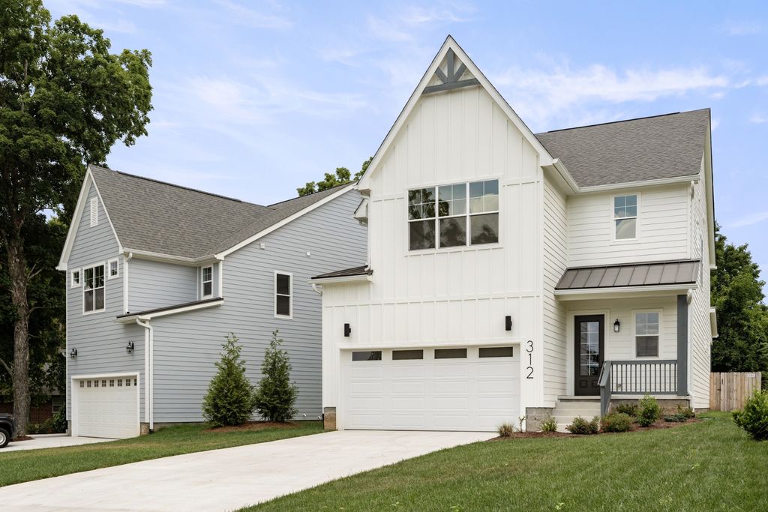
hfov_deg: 54.4
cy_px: 256
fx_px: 747
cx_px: 384
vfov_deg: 37.9
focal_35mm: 35
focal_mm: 35
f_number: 8
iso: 100
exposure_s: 1/320
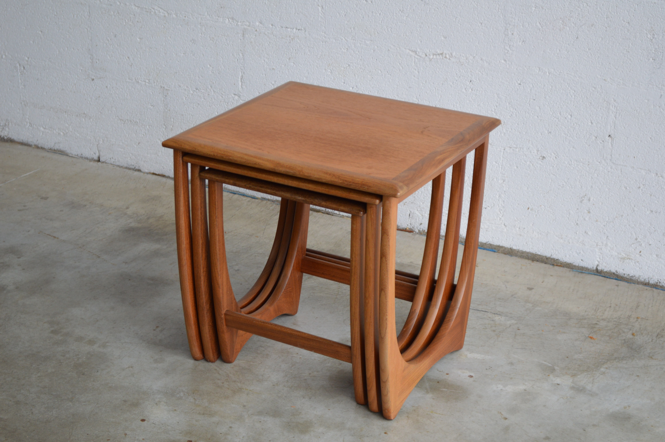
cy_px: 221
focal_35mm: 69
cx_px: 332
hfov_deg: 29.3
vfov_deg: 19.7
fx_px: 1273
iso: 400
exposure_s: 1/125
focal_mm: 46
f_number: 5.6
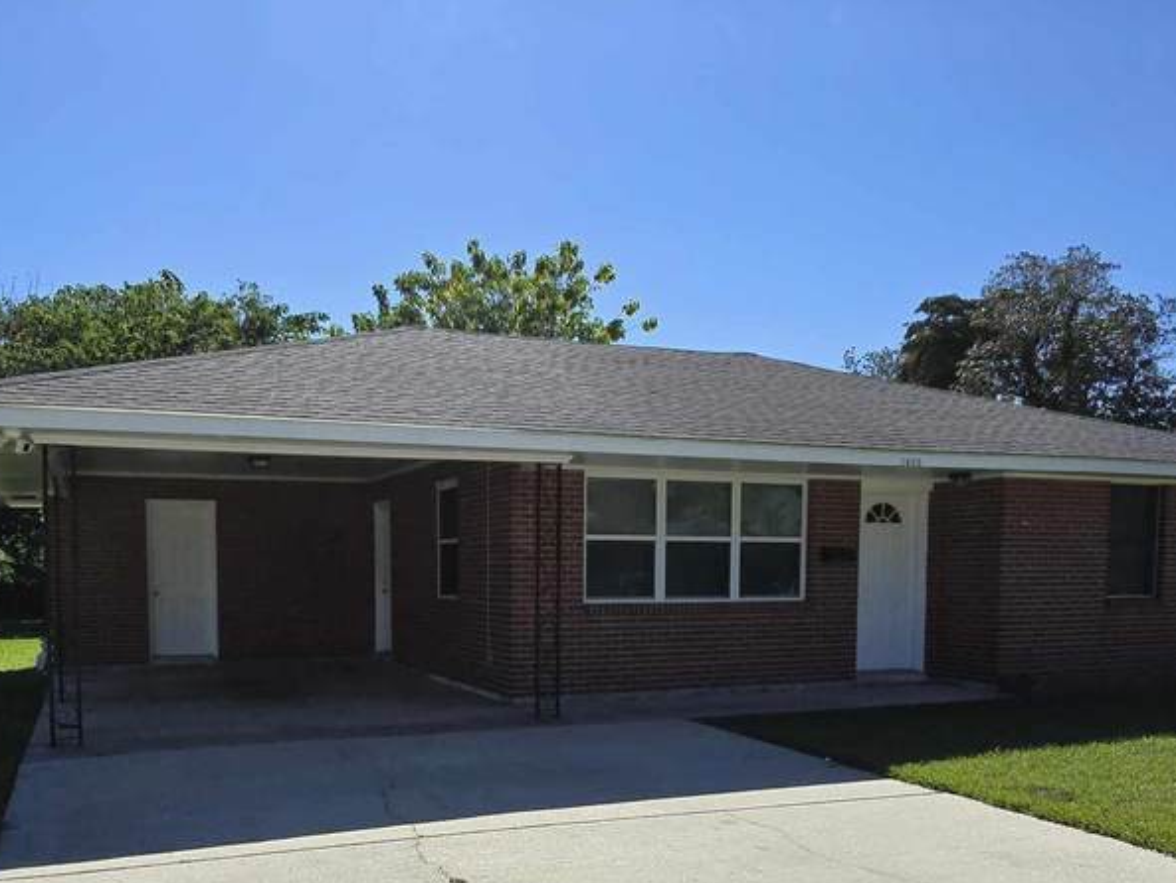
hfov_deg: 62.9
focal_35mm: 28
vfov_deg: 48.4
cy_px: 630
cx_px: 477
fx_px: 952
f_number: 2.2
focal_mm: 2.2
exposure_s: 1/3143
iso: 50
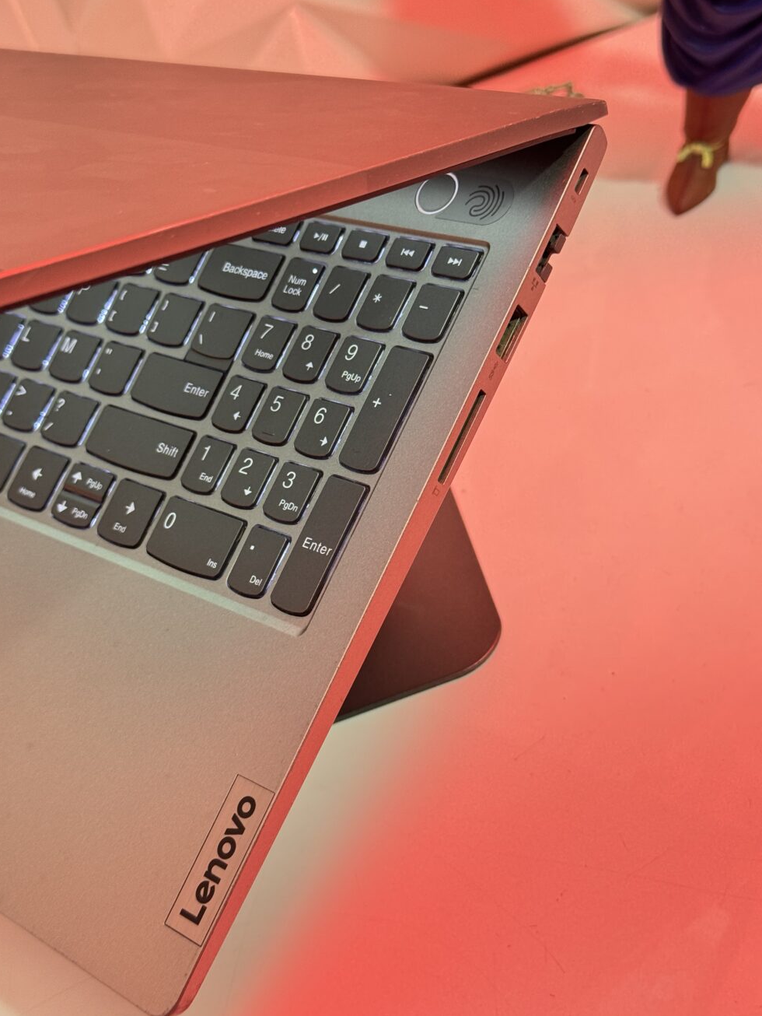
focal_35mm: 49
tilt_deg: -35.8
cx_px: 379
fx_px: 1438
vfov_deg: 38.9
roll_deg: +20.4
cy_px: 499
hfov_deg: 29.7
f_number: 1.78
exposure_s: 1/33
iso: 320
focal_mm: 6.76
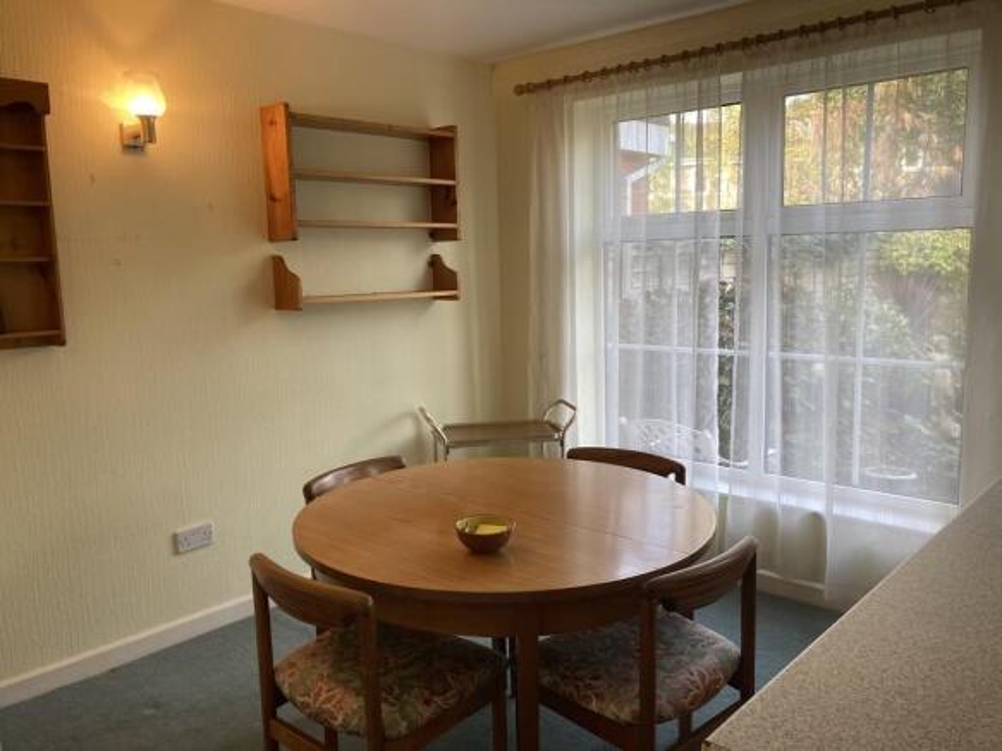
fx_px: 810
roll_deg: +0.6
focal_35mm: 28
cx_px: 501
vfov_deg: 49.7
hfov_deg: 63.5
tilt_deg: -7.5
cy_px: 376
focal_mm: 3.99
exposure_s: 1/100
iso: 80
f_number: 1.8
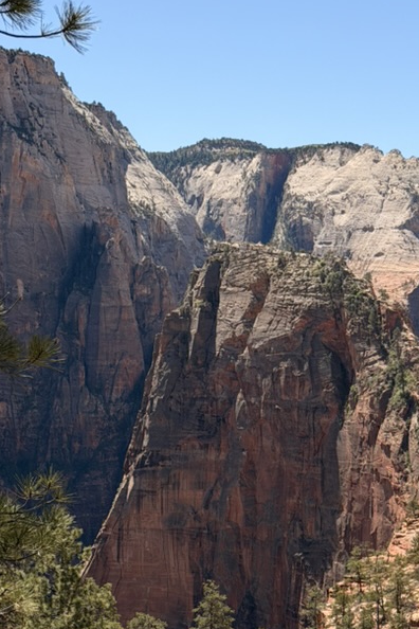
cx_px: 372
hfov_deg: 15.7
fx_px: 1501
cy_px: 352
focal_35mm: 86
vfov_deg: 23.6
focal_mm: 6.76
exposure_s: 1/4587
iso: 64
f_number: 1.78
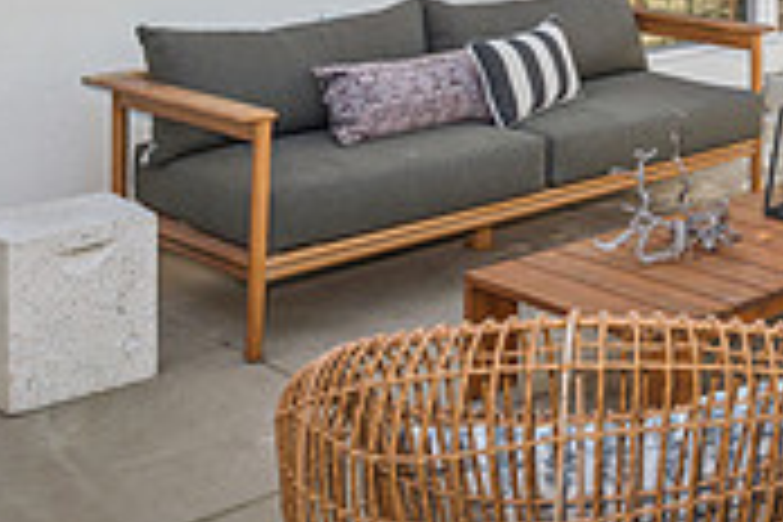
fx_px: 1522
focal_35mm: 70
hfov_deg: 24.9
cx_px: 1026
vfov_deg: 17.9
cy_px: -198
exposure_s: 1/80
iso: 100
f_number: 9
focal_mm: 21
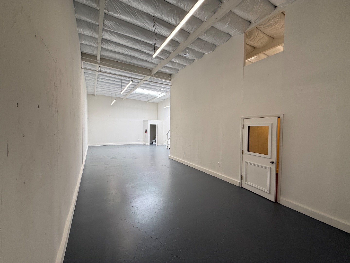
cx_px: 175
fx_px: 142
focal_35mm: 14
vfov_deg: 85.7
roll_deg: -0.2
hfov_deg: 102.1
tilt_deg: +1.0
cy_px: 132
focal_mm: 2.22
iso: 100
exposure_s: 1/120
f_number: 2.2
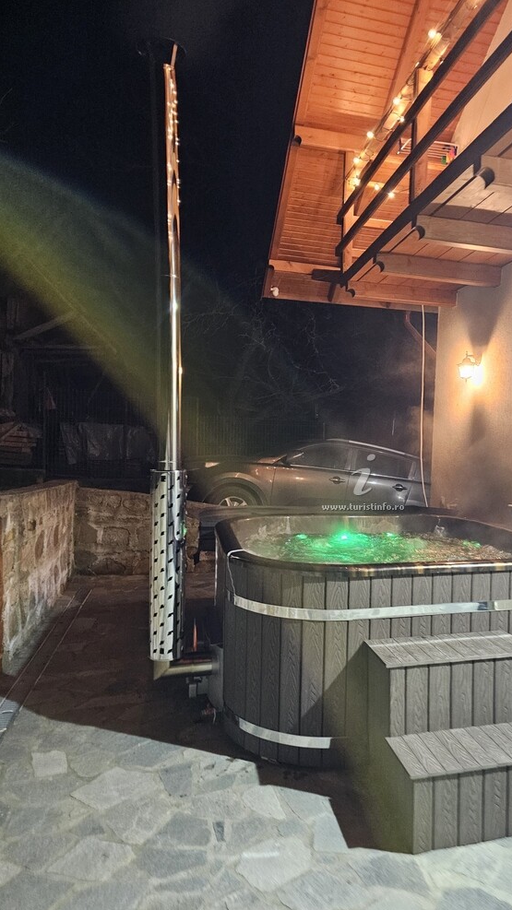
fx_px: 628
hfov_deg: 43.6
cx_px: 352
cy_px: 470
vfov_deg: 71.9
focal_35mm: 26
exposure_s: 1/25
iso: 800
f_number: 1.7
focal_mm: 6.3
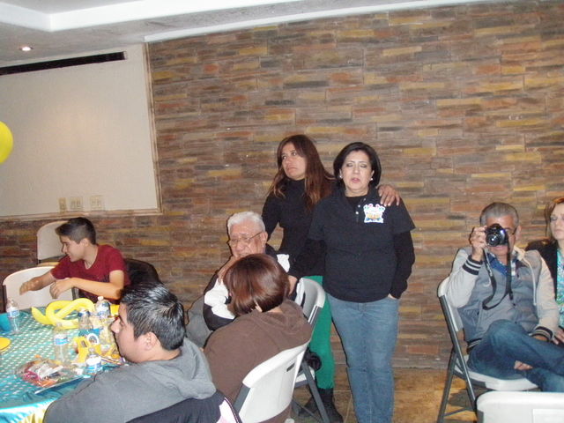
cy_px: 212
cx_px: 282
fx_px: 619
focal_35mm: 38
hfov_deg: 49.0
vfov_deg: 37.7
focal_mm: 6.7
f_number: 3.5
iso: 800
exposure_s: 1/30
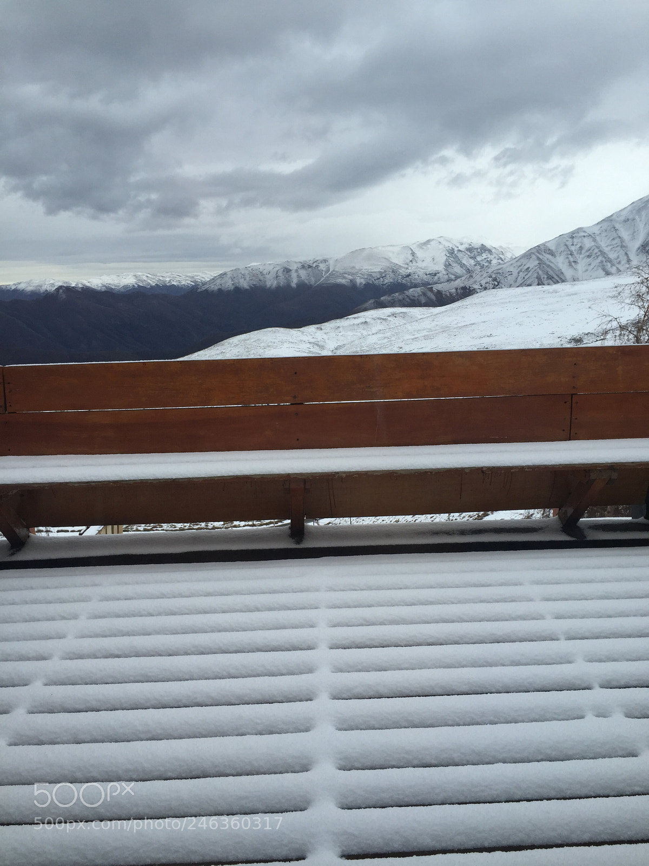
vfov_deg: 61.7
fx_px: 725
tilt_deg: -11.4
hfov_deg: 48.2
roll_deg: +1.0
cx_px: 324
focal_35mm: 29
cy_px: 433
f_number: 2.2
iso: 32
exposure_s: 1/549
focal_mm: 4.15
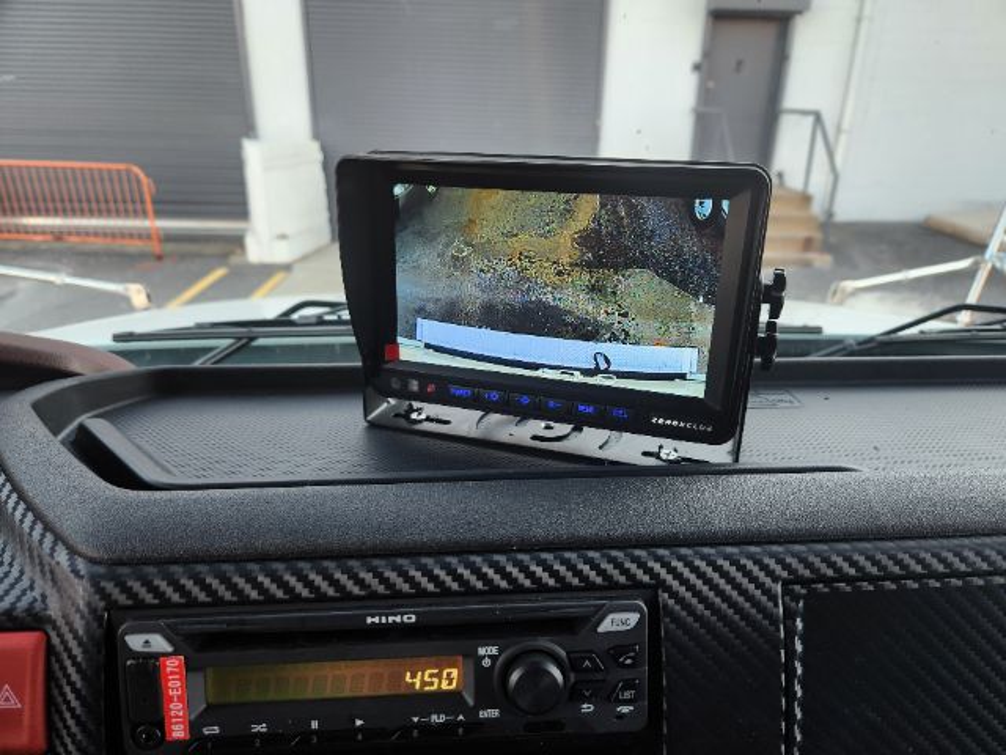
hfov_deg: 73.9
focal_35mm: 23
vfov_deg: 58.9
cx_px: 503
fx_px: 668
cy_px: 378
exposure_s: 1/120
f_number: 1.8
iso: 80
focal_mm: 5.4
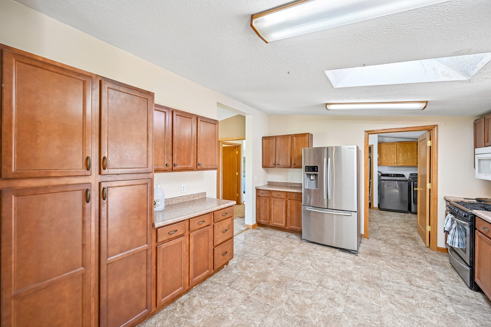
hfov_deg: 104.3
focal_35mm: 14
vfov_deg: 81.2
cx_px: 246
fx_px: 191
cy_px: 164
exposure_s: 1/20
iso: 400
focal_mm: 14
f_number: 4
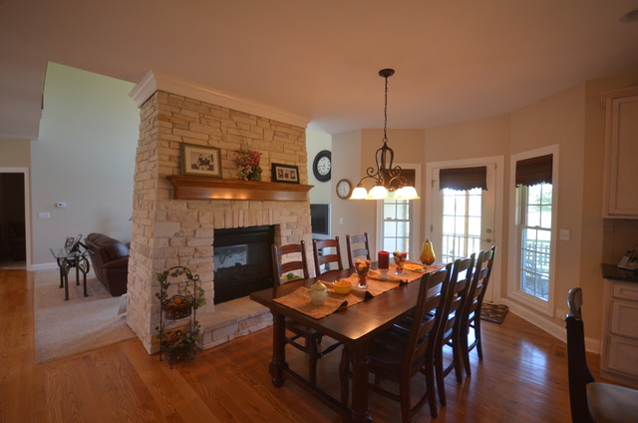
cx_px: 319
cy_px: 212
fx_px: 265
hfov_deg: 100.5
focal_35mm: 15
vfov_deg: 77.1
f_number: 4
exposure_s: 1/50
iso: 800
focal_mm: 10
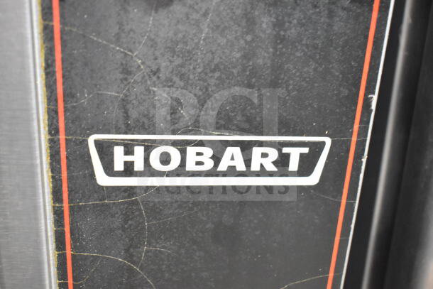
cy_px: 144
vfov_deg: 31.9
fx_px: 505
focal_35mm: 42
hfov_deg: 46.4
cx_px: 216
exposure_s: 1/50
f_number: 4.2
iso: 5600
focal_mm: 28
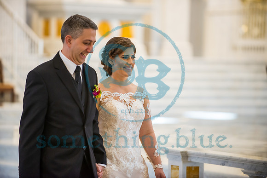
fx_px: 1484
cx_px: 134
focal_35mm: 200
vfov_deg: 6.9
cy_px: 89
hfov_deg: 10.3
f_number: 2.8
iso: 1250
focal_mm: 200
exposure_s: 1/250
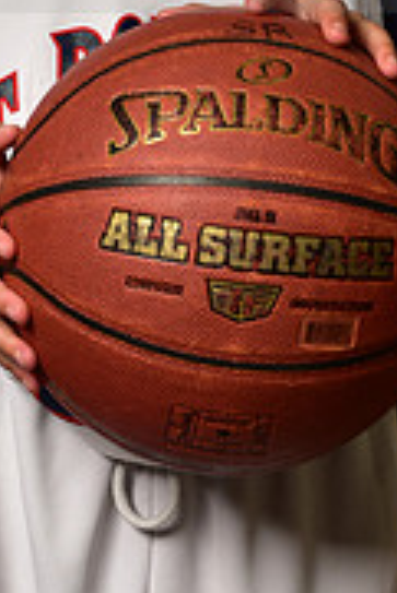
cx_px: 189
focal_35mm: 390
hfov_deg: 3.5
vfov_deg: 5.3
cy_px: -92
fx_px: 6438
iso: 250
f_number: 4.5
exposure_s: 1/200
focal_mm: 122
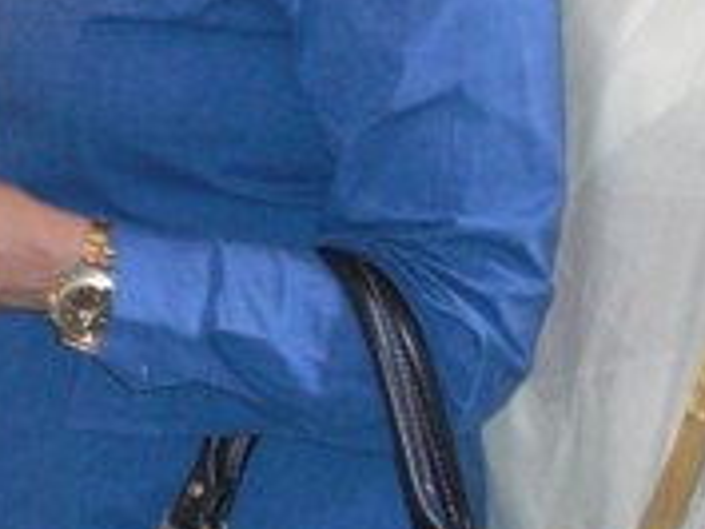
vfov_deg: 9.1
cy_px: 0
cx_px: 12
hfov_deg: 12.0
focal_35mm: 163
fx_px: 3322
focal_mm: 6.3
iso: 200
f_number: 2.8
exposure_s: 1/60
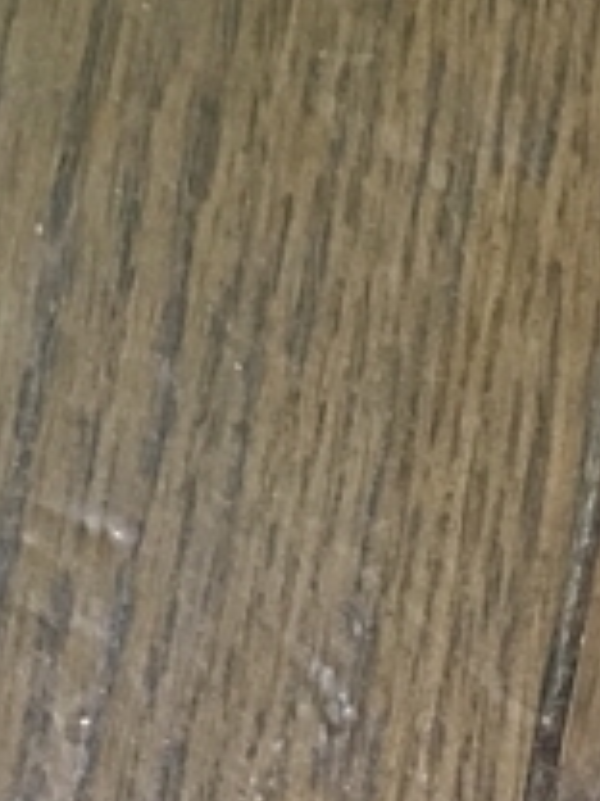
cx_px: -538
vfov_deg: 10.9
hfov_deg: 8.5
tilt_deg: -56.4
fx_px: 3859
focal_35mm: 167
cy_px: -766
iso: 200
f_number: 2.2
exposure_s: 1/17
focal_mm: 4.15
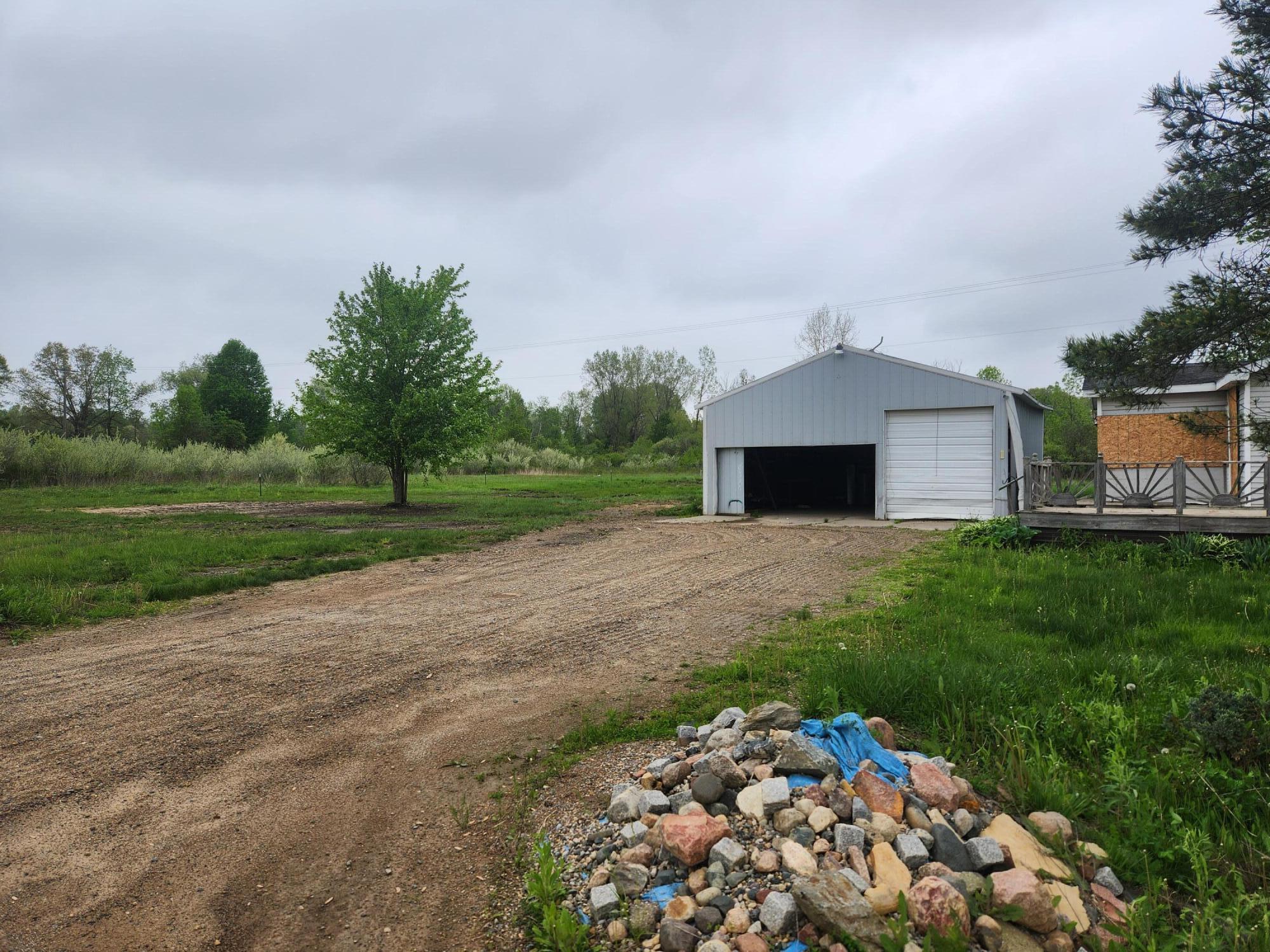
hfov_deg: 73.9
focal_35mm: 23
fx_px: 844
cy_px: 476
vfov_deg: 58.9
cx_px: 635
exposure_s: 1/788
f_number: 1.8
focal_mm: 5.4
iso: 20
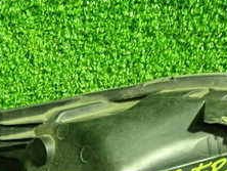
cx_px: 136
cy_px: 199
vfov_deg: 17.5
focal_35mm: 81
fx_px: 532
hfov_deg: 24.1
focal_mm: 5.4
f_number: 2.3
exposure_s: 1/30
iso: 640
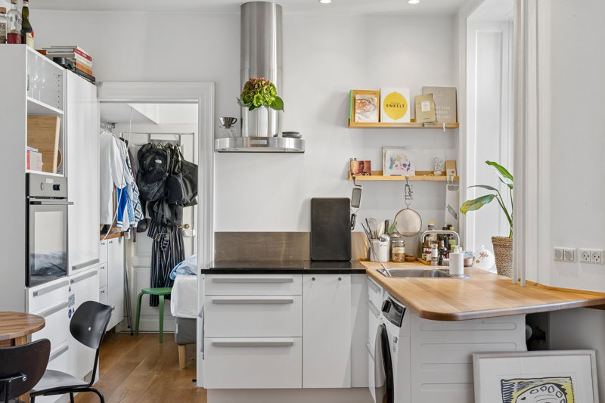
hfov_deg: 51.9
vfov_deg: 35.9
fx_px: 622
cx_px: 302
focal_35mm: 37
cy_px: 202
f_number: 8
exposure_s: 1/4
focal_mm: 25
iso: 160
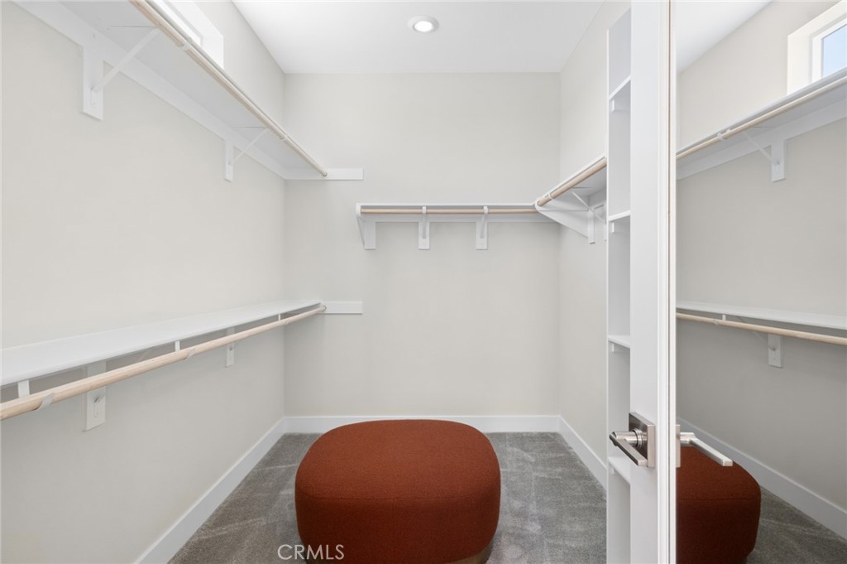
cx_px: 424
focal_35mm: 19
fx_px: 447
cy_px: 282
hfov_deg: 87.0
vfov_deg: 64.5
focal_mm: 19
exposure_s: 1/2
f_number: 9
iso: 200
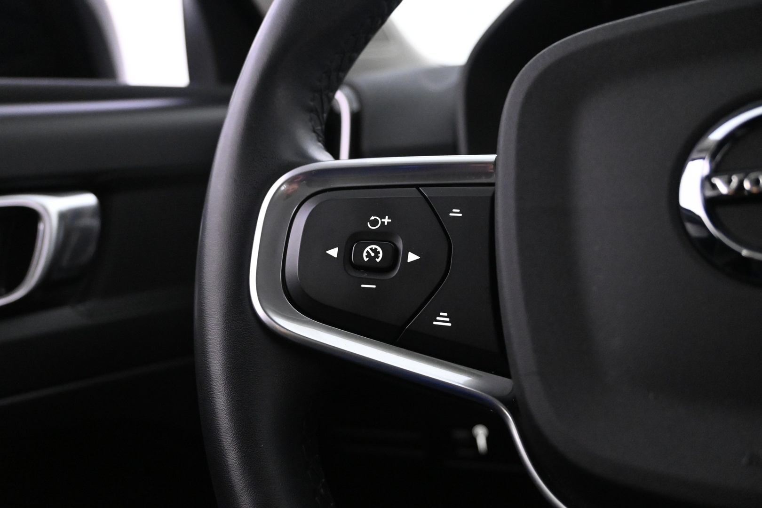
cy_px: 254
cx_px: 381
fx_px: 762
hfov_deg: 53.1
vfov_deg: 36.9
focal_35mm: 36
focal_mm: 24
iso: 5000
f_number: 4.2
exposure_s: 1/40
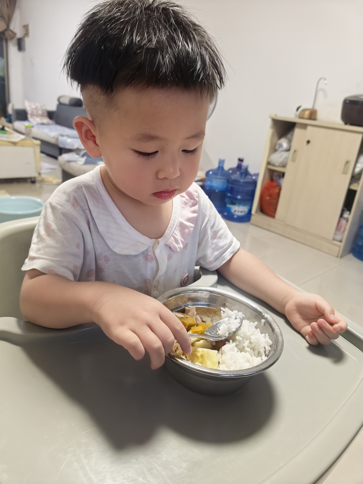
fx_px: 336
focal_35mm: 24
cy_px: 242
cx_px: 182
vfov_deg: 71.6
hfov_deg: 56.8
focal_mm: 5.75
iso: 4000
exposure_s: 1/401
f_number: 2
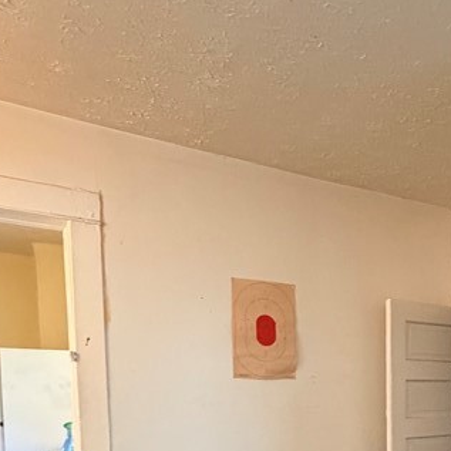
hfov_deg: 38.8
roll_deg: -0.4
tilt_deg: -5.0
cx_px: 411
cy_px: 450
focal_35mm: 40
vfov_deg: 37.5
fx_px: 590
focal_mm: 2.22
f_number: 2.2
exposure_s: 1/60
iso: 500
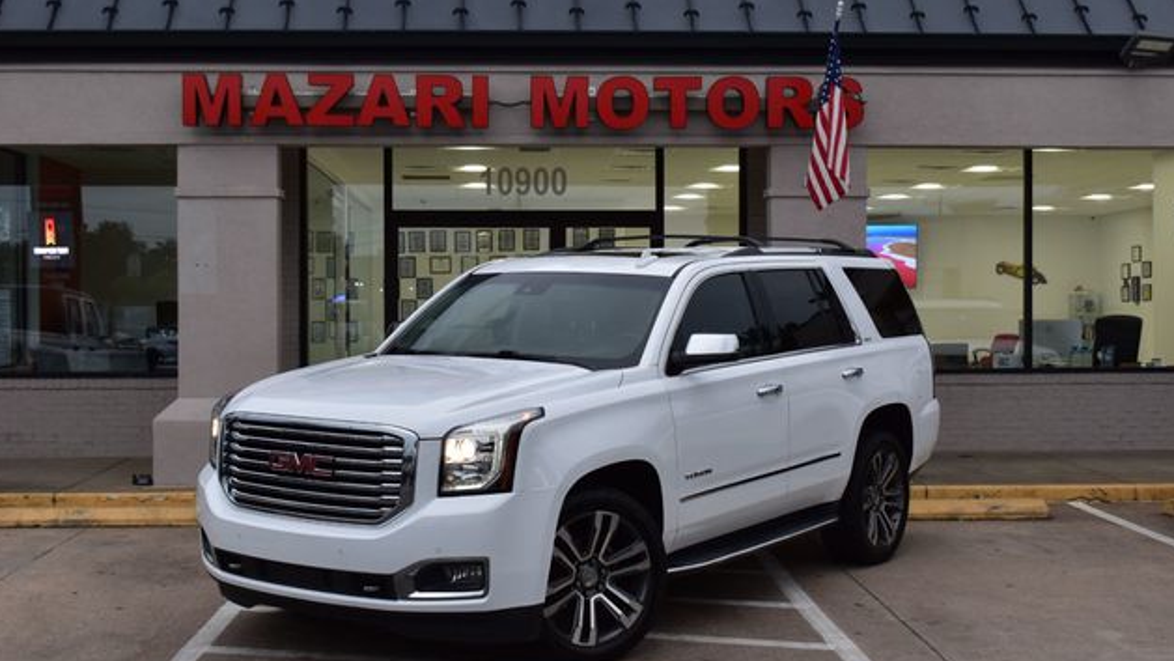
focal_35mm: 50
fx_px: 1542
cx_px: 584
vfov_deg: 24.2
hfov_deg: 41.7
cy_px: 330
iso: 400
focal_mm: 31
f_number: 8
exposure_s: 1/50
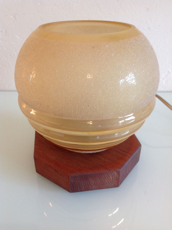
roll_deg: +1.2
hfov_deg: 40.6
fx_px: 232
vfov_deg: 52.7
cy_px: 115
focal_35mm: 35
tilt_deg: -28.4
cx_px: 86
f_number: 2.4
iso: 160
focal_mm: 4.28
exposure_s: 1/15
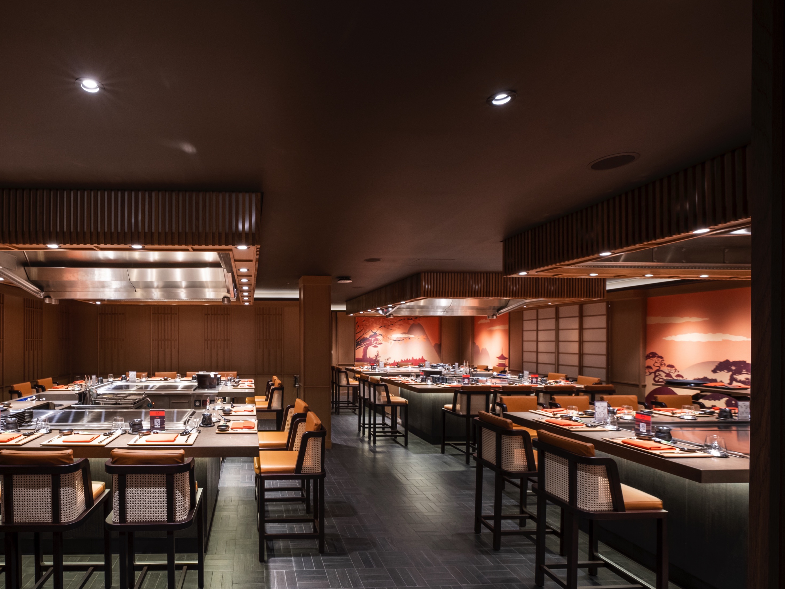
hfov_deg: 87.9
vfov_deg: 74.1
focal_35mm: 17
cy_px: 345
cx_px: 265
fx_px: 386
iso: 500
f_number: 9
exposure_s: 1/10
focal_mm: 13
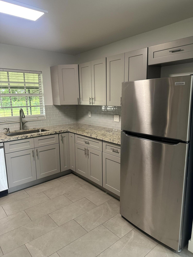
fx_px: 178
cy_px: 128
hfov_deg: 56.8
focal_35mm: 24
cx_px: 96
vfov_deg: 71.6
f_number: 1.78
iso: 200
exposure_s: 1/60
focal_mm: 6.86
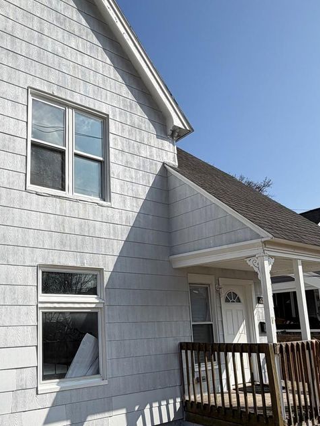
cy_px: 263
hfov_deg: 46.3
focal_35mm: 30
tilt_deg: +11.0
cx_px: 114
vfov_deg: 59.3
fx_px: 370
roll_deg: +1.0
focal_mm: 2.22
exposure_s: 1/1431
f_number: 2.2
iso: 20
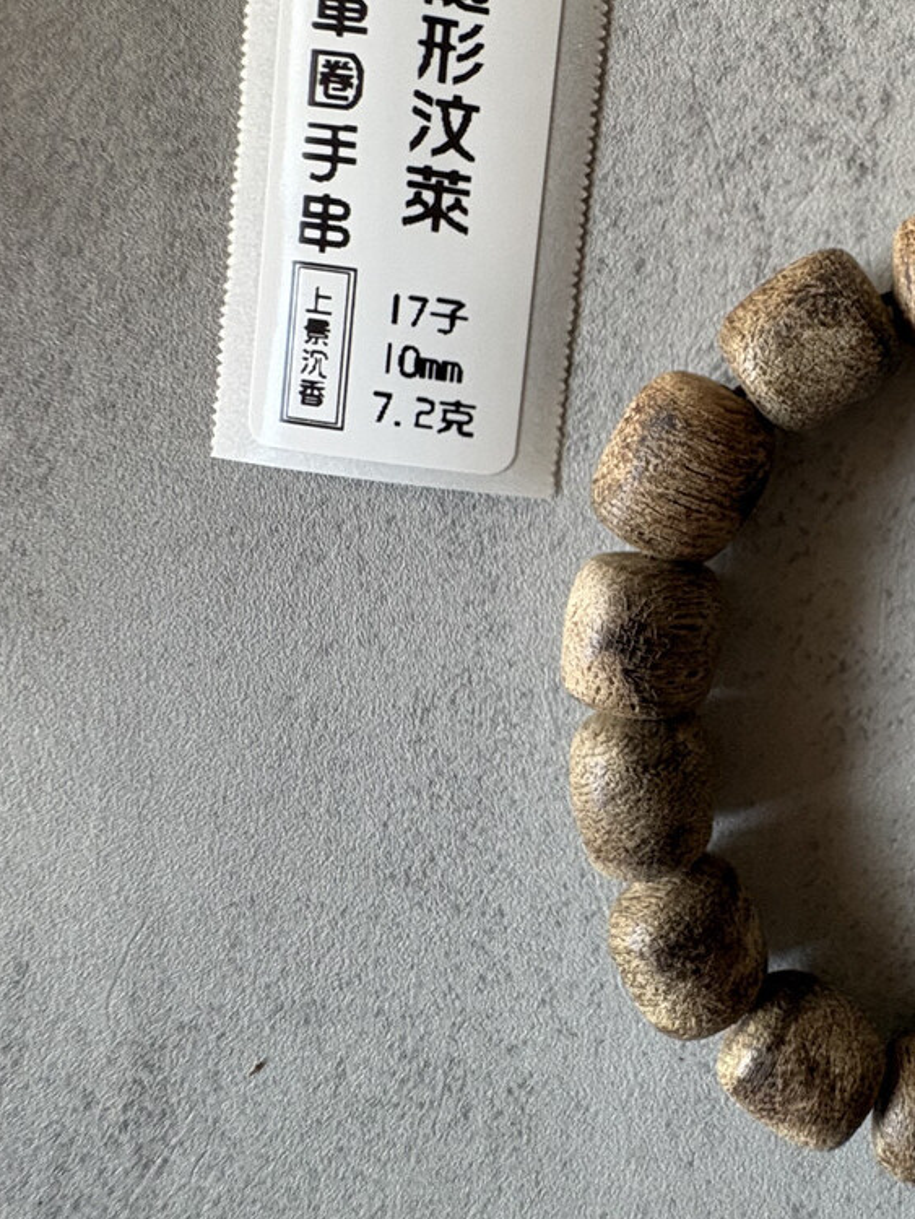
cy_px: 504
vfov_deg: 63.0
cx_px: 893
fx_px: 986
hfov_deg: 43.4
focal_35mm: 28
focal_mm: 2.22
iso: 320
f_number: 2.2
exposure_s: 1/60
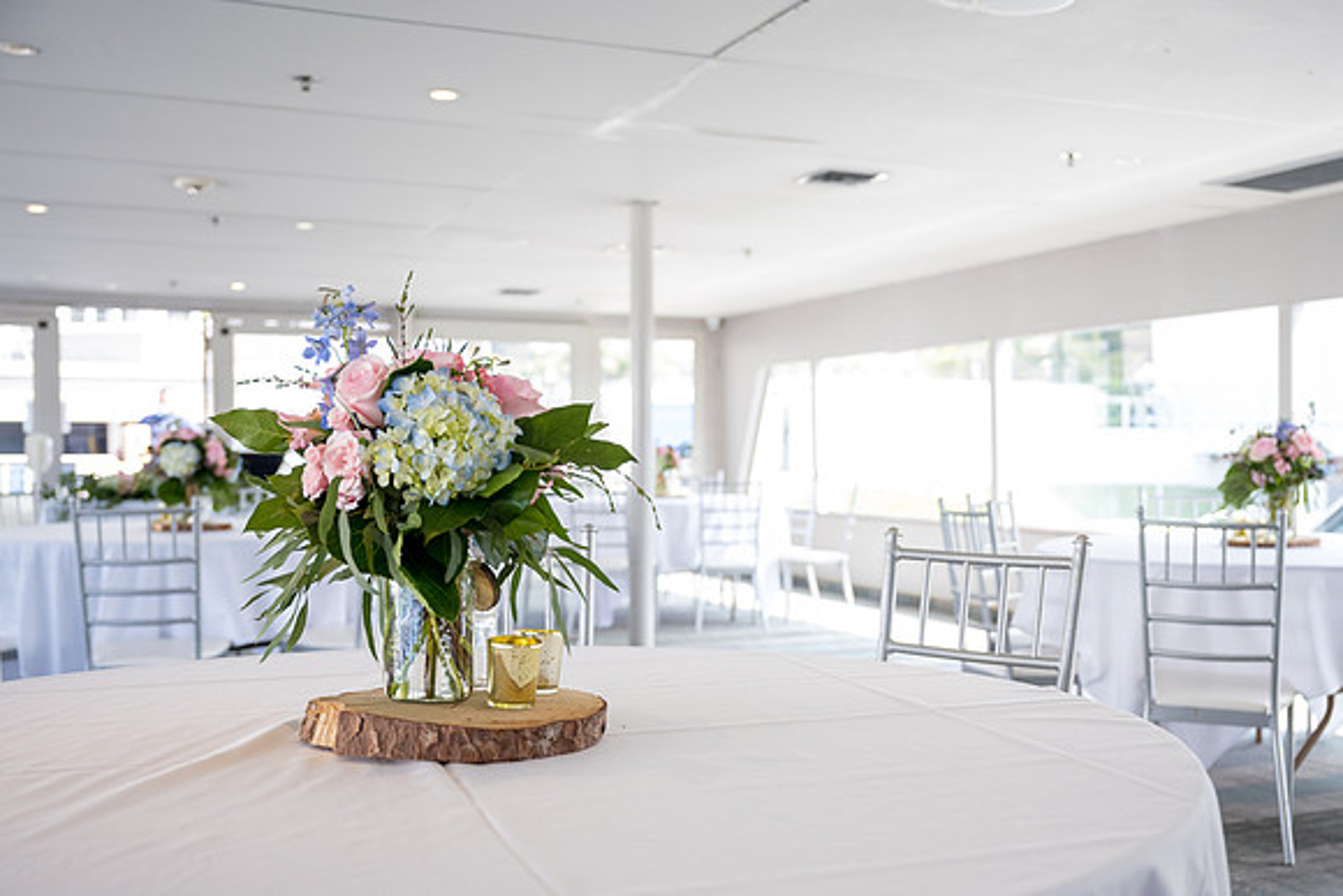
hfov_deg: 49.1
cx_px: 754
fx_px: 1466
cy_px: 503
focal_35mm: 39
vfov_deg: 33.9
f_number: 3.2
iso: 500
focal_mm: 35
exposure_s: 1/400
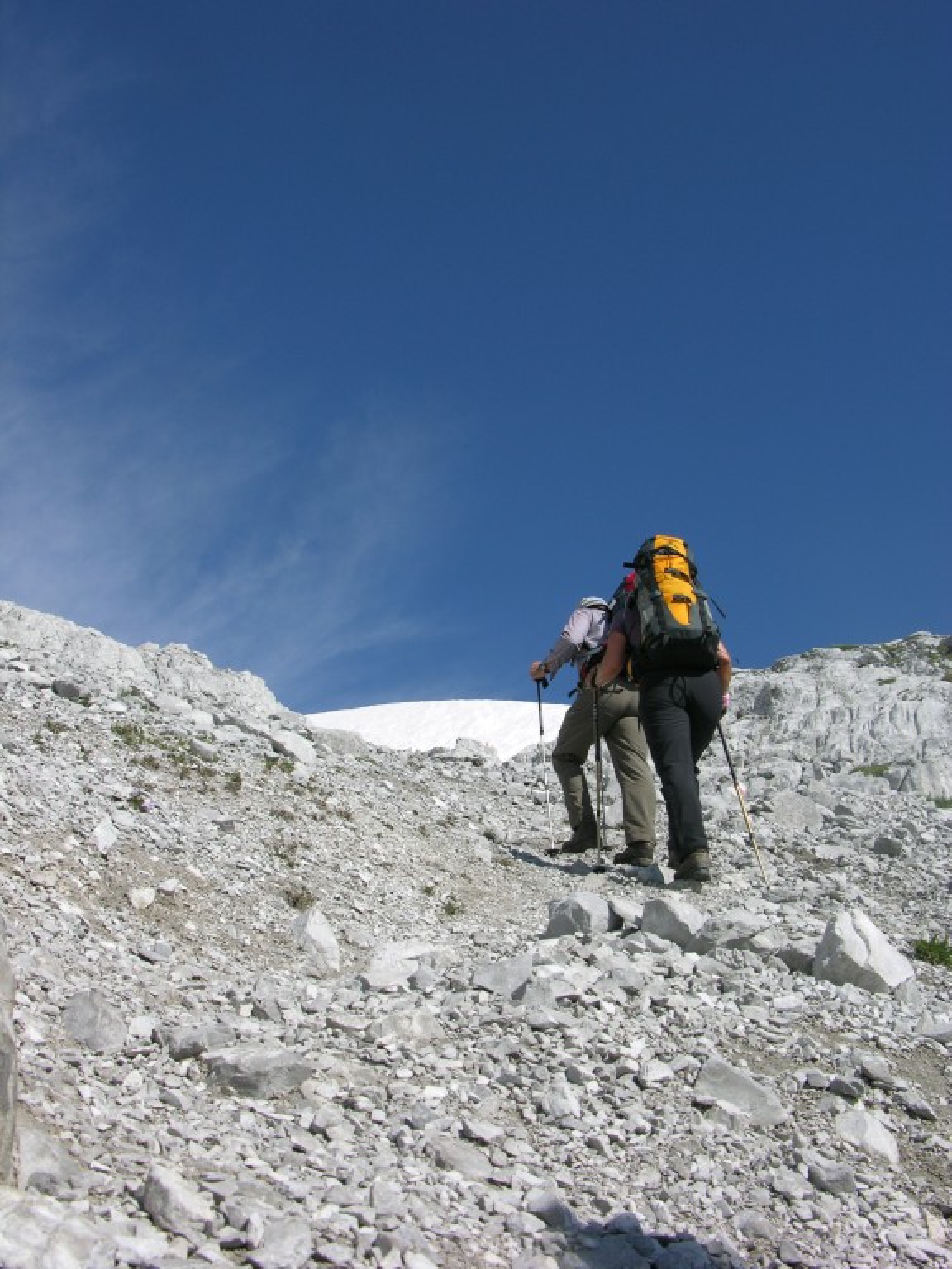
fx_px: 1283
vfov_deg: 52.6
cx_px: 476
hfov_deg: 40.7
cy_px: 634
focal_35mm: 35
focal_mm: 8.9
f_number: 7.1
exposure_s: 1/260
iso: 50
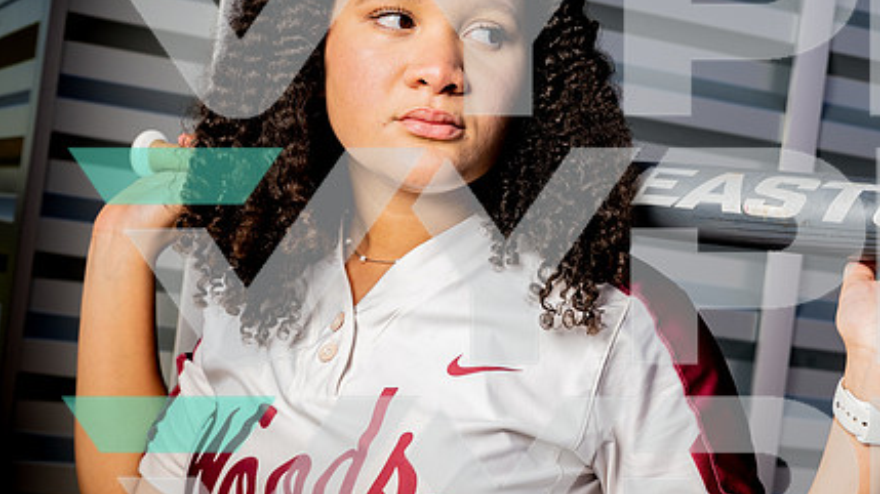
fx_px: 1819
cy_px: 257
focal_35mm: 78
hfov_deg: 27.0
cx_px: 591
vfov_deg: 15.5
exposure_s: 1/250
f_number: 10
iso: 125
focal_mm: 55
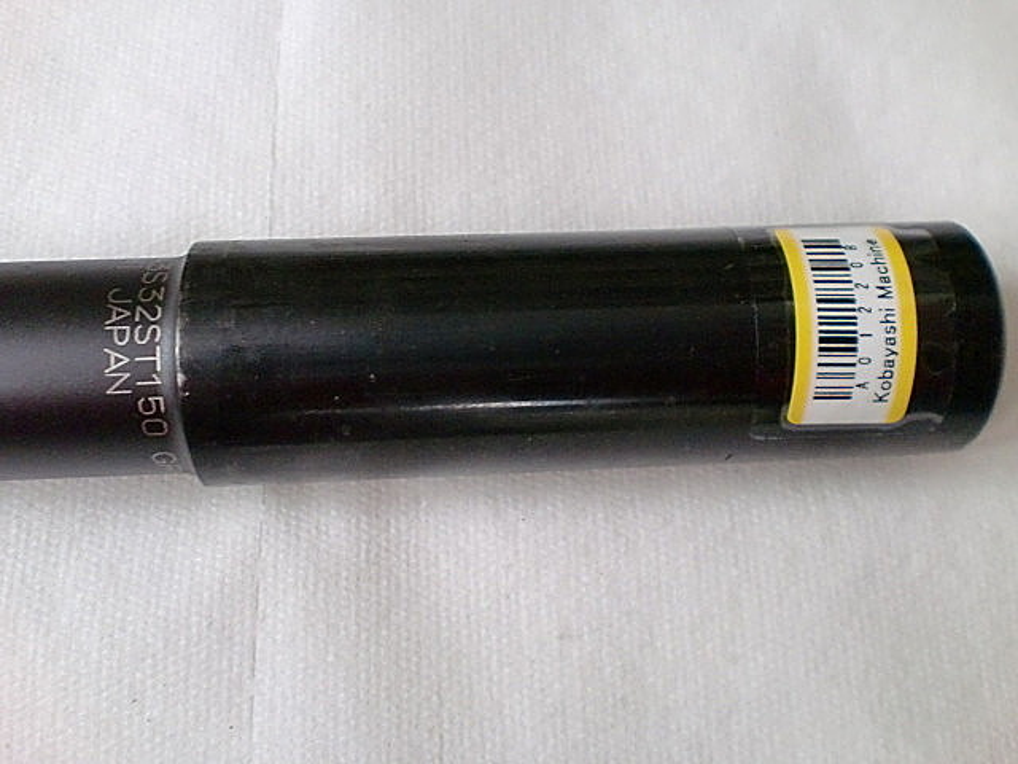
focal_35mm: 35
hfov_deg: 52.6
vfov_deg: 40.7
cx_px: 509
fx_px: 1029
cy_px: 382
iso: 400
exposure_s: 1/60
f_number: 3.1
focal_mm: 6.3
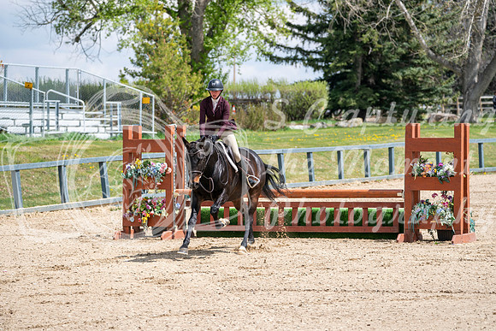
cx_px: 248
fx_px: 2467
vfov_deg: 7.7
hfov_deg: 11.5
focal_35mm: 179
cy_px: 166
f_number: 5.6
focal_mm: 179
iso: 100
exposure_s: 1/400
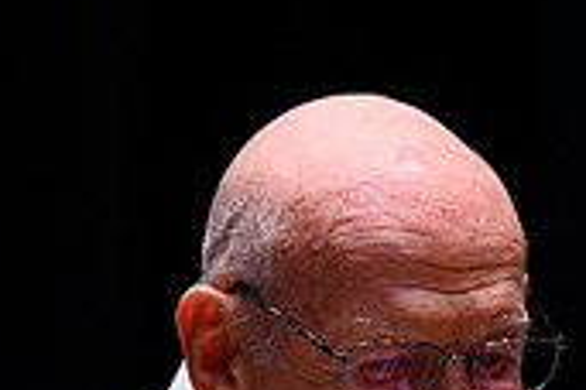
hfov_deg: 3.4
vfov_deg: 2.2
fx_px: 9977
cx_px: 35
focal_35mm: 613
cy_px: 715
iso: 3200
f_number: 4
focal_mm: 155
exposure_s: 1/200
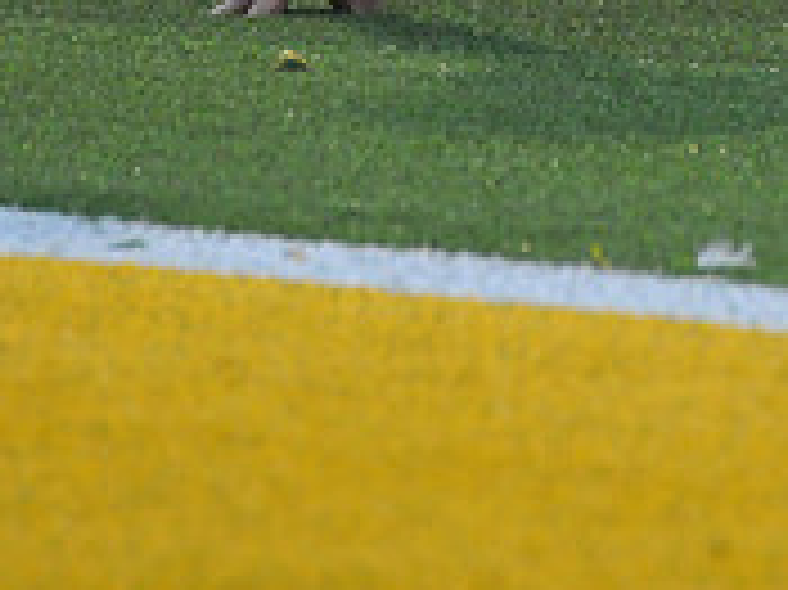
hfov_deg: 1.0
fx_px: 43541
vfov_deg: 0.8
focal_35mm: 1914
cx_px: 689
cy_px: -640
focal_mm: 600
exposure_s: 1/200
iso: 6400
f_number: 11
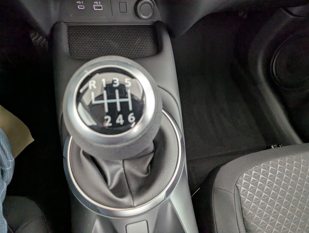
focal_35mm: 16
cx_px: 154
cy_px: 116
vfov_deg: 78.2
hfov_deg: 94.4
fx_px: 143
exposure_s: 1/23.8
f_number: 2.2
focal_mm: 2.35
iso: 152
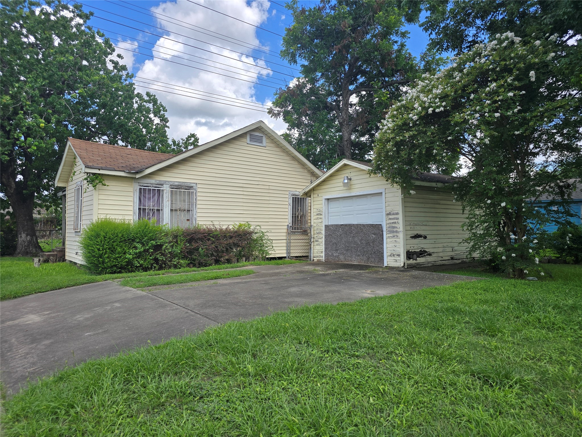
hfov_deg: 73.9
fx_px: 387
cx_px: 291
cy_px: 218
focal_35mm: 23
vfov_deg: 58.9
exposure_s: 1/603
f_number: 1.7
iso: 12
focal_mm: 6.3
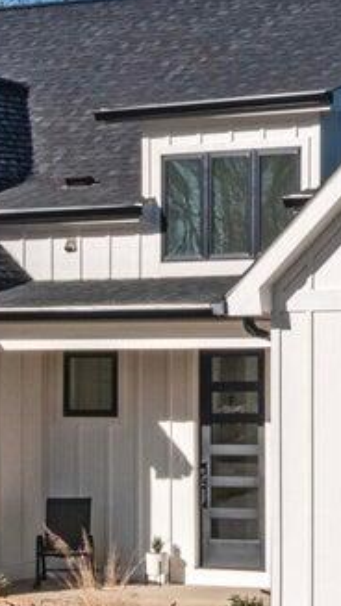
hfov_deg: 8.7
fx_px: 2218
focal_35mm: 138
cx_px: 421
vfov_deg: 15.5
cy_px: 384
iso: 100
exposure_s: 1/60
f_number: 11
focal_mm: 10.26
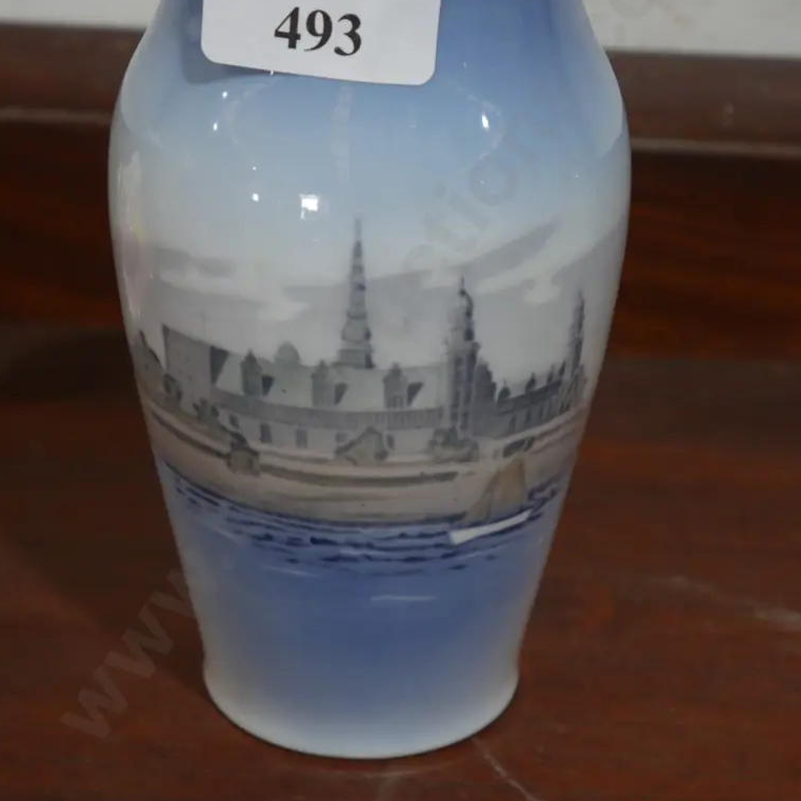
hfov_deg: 17.4
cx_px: 398
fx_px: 2618
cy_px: 305
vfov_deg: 17.4
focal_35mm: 100
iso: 800
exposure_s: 1/100
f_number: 5.6
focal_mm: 42
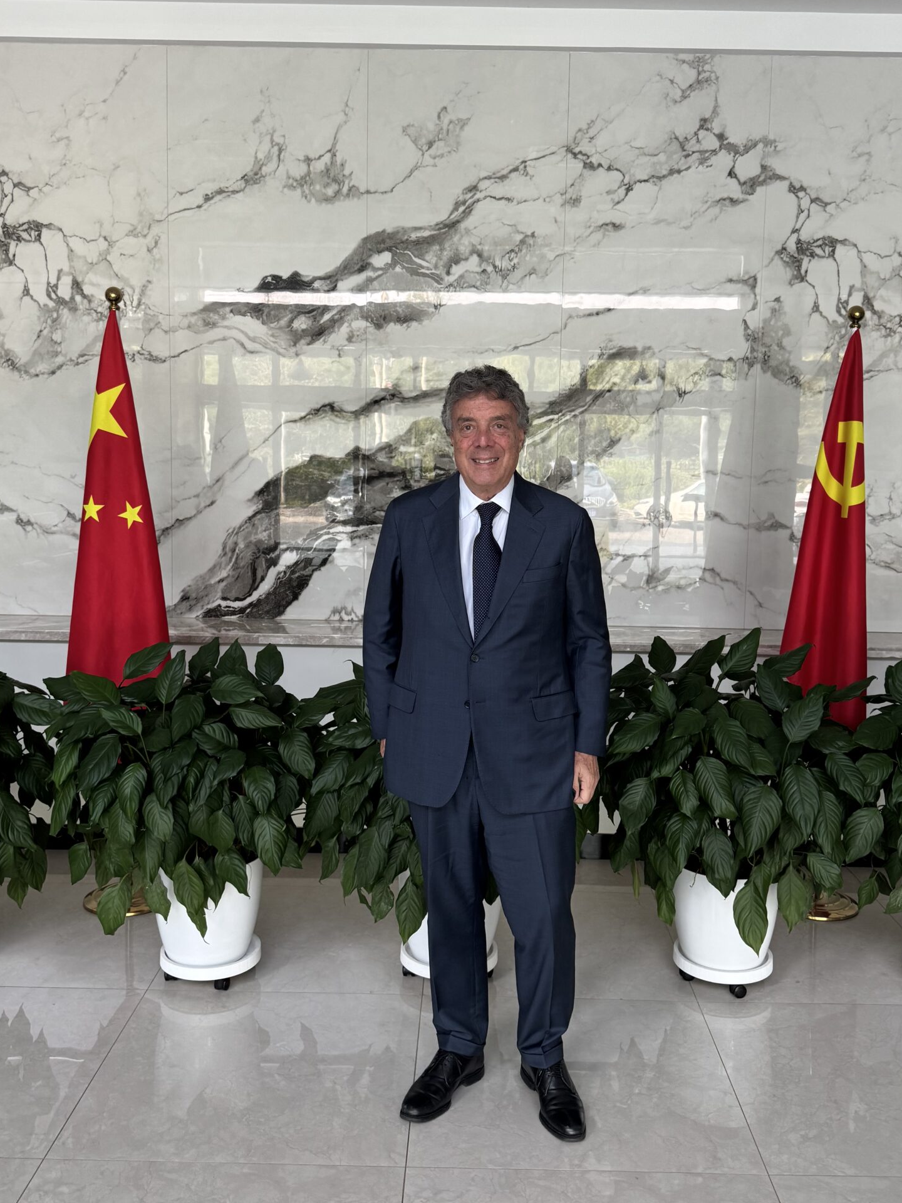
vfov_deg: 56.8
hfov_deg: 44.2
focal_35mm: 32
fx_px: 1112
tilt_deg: -4.9
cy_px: 556
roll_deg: -0.8
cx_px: 469
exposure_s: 1/121
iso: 160
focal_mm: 6.76
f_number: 1.78
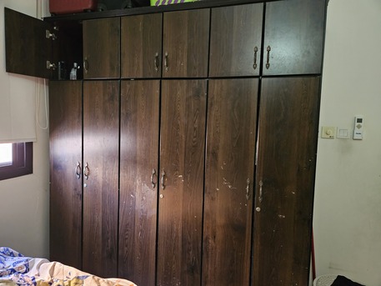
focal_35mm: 23
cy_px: 143
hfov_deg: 73.9
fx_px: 253
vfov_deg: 58.9
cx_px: 190
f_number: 1.8
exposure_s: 1/20
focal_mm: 5.4
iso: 1600
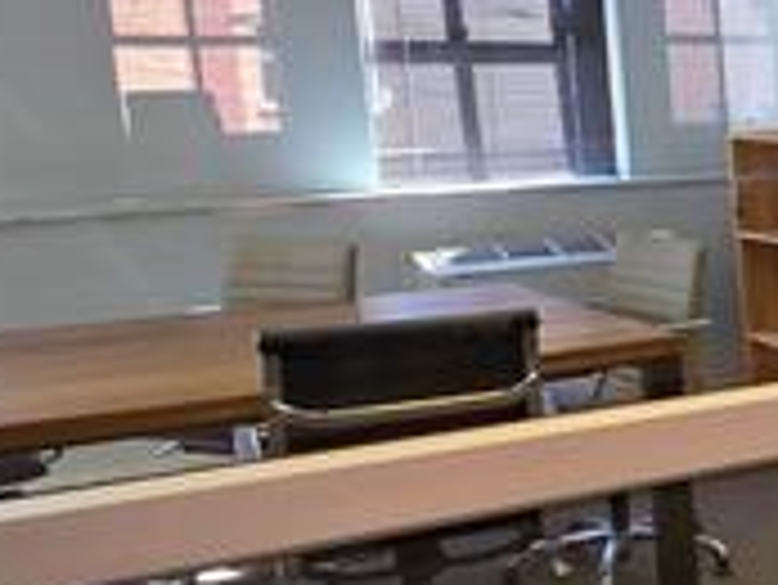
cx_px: 1120
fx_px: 1349
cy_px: 378
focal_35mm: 60
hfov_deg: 25.5
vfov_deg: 24.4
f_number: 1.9
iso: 125
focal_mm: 2.2
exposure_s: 1/100
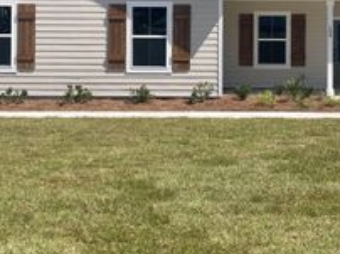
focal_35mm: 62
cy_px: 43
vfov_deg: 23.2
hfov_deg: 31.1
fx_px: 608
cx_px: 205
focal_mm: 5.1
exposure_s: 1/3086
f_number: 1.6
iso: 32
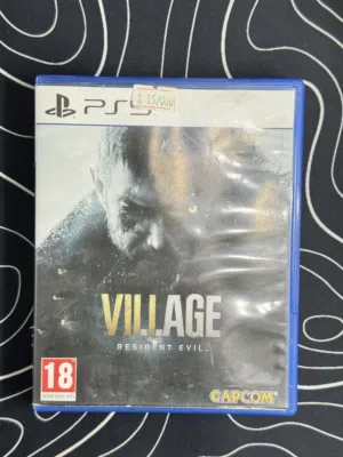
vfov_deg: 39.7
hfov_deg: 30.3
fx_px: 634
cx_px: 172
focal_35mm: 48
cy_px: 228
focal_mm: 6.76
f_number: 1.78
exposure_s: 1/50
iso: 160
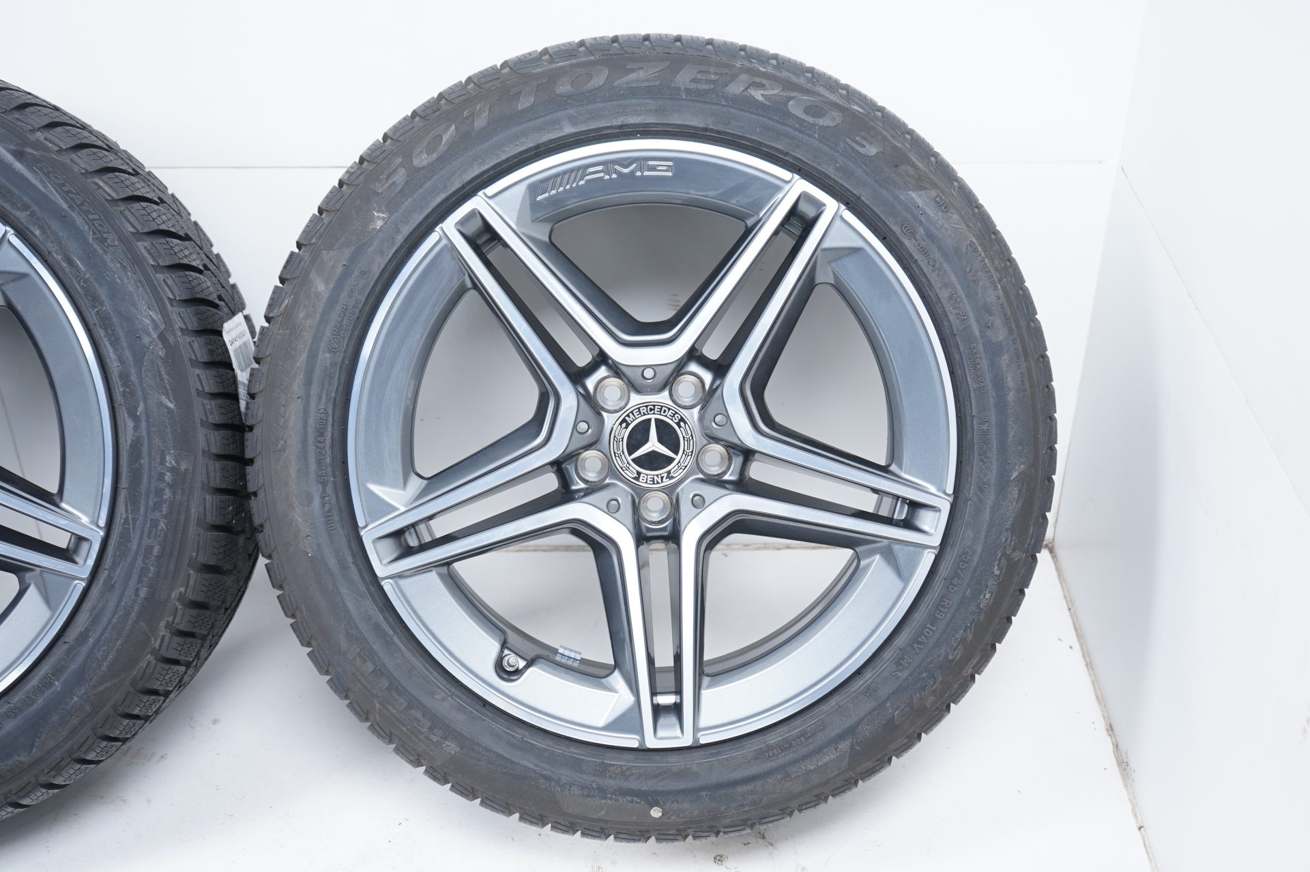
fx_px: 1527
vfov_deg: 31.8
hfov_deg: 46.4
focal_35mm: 42
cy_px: 436
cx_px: 655
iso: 250
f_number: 5.6
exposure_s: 1/125
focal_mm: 42
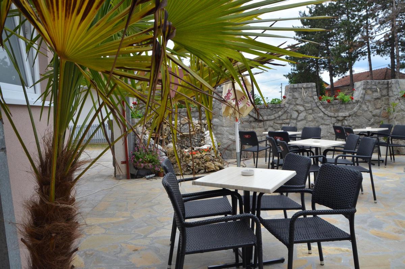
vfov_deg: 50.2
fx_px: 286
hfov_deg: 70.5
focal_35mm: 26
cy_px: 134
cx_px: 202
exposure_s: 1/1000
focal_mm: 17
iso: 640
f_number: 9
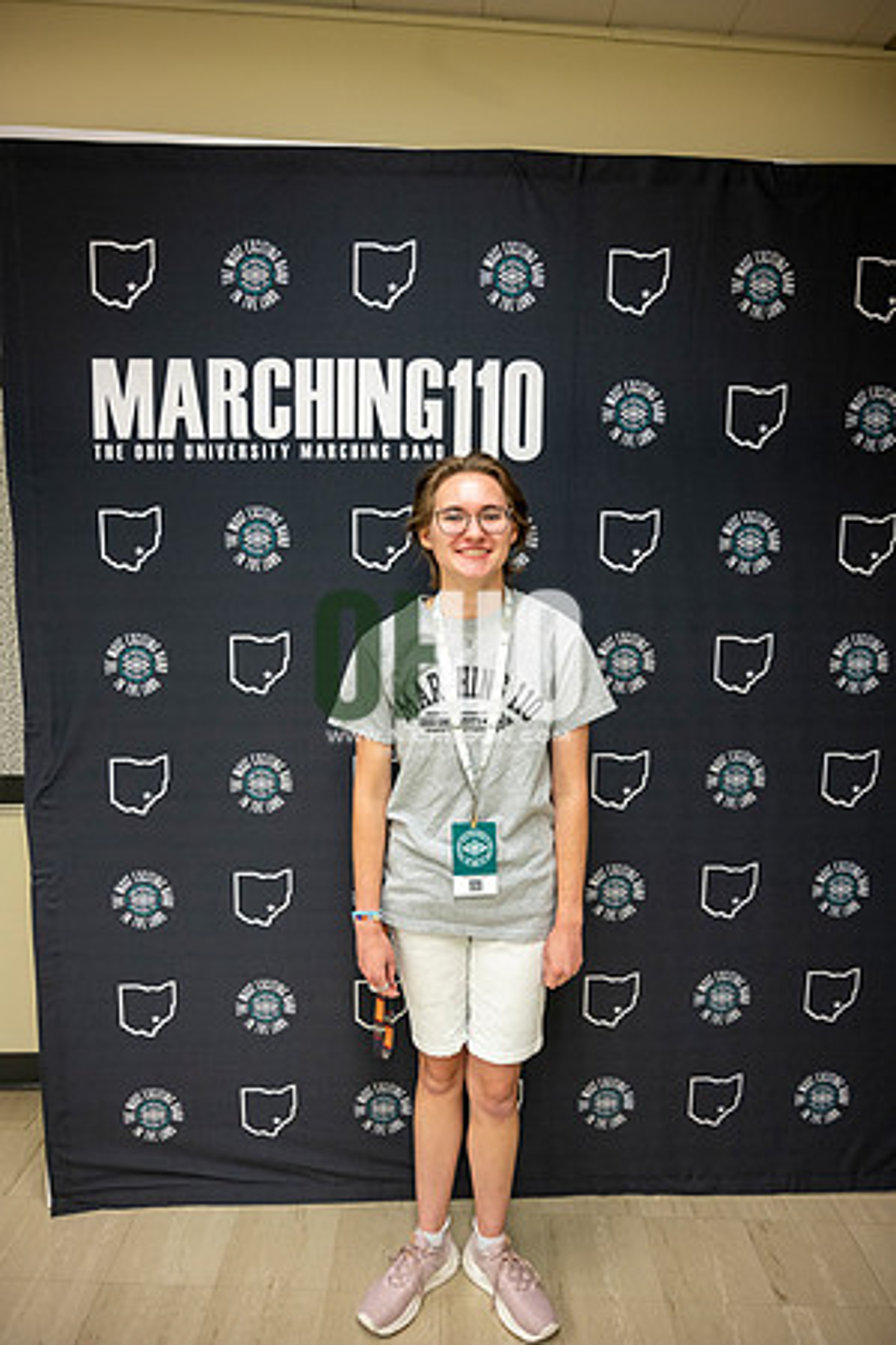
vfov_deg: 73.7
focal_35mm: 24
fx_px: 896
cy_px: 672
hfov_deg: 53.1
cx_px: 448
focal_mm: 24
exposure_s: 1/60
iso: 1250
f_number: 4
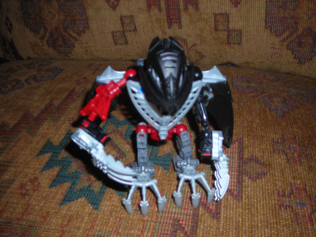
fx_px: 374
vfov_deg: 35.1
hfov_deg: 45.8
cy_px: 118
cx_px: 158
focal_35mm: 41
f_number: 3.3
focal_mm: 6.8
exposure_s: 1/60.1
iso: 50
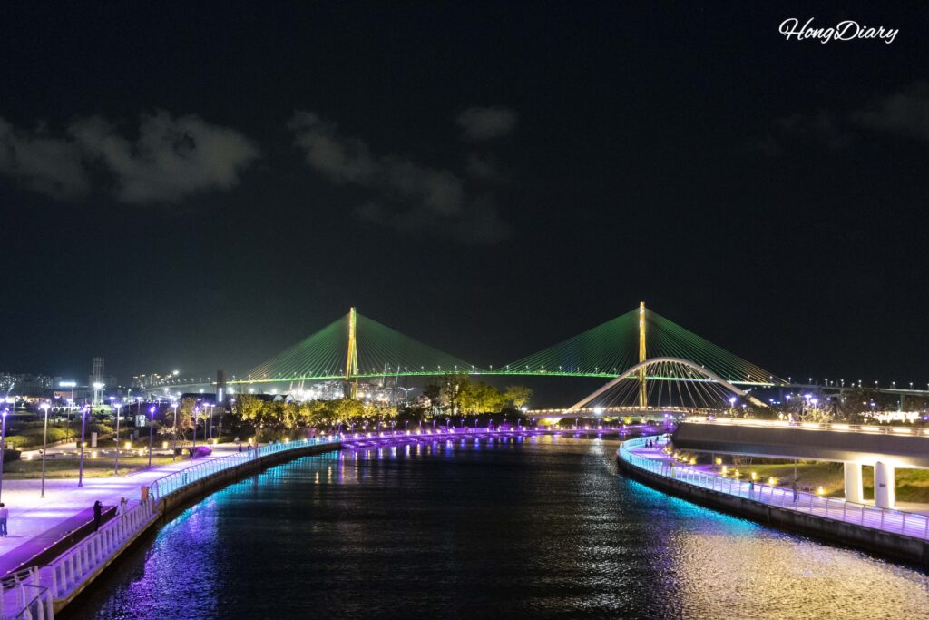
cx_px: 464
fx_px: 1032
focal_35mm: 40
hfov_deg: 48.5
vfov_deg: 33.4
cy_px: 310
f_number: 5
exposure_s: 1/20
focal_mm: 40
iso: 12800
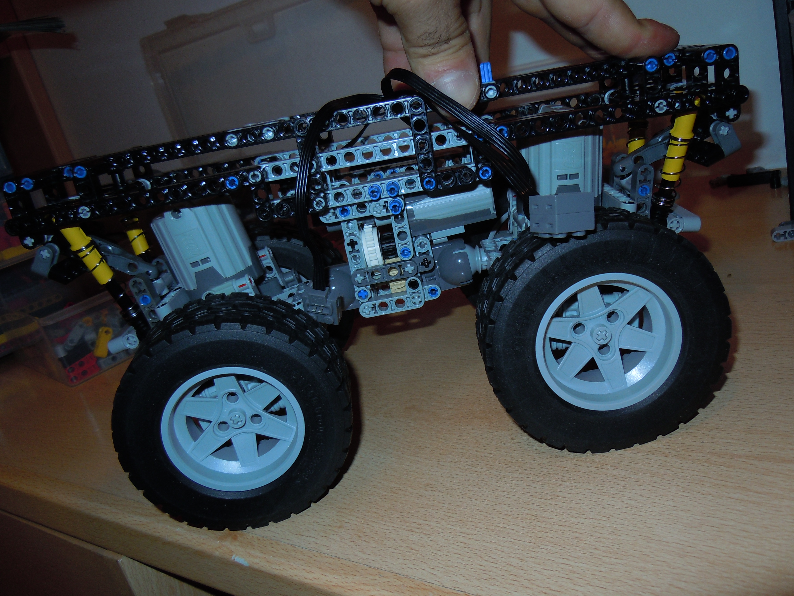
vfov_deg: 46.8
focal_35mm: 30
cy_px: 298
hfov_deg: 60.0
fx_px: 688
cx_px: 397
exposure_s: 1/30
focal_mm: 5.4
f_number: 3.5
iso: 125
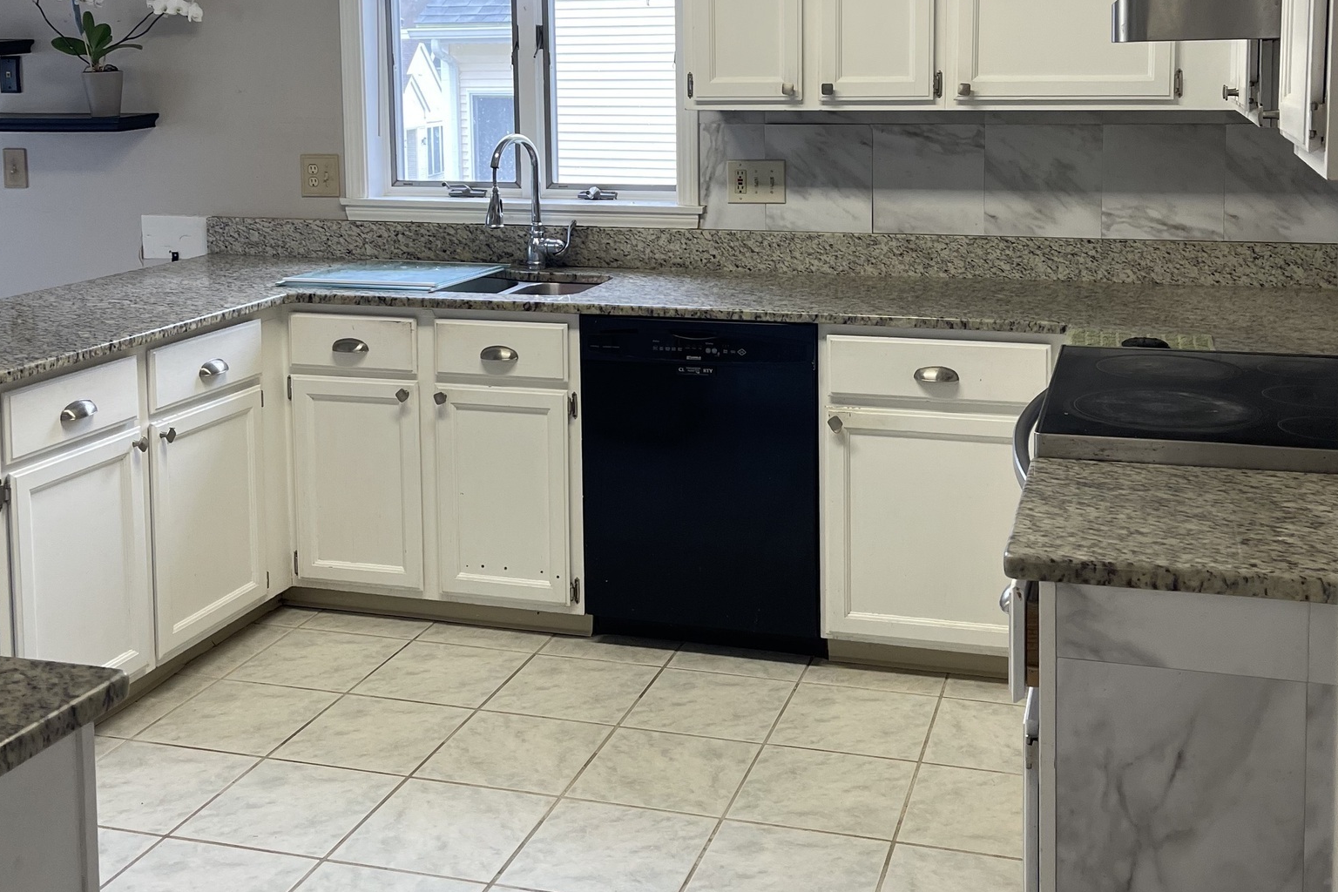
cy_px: 199
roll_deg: +0.2
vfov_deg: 33.4
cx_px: 713
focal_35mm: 39
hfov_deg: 49.5
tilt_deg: -4.9
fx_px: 1449
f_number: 1.6
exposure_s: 1/120
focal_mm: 5.1
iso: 125
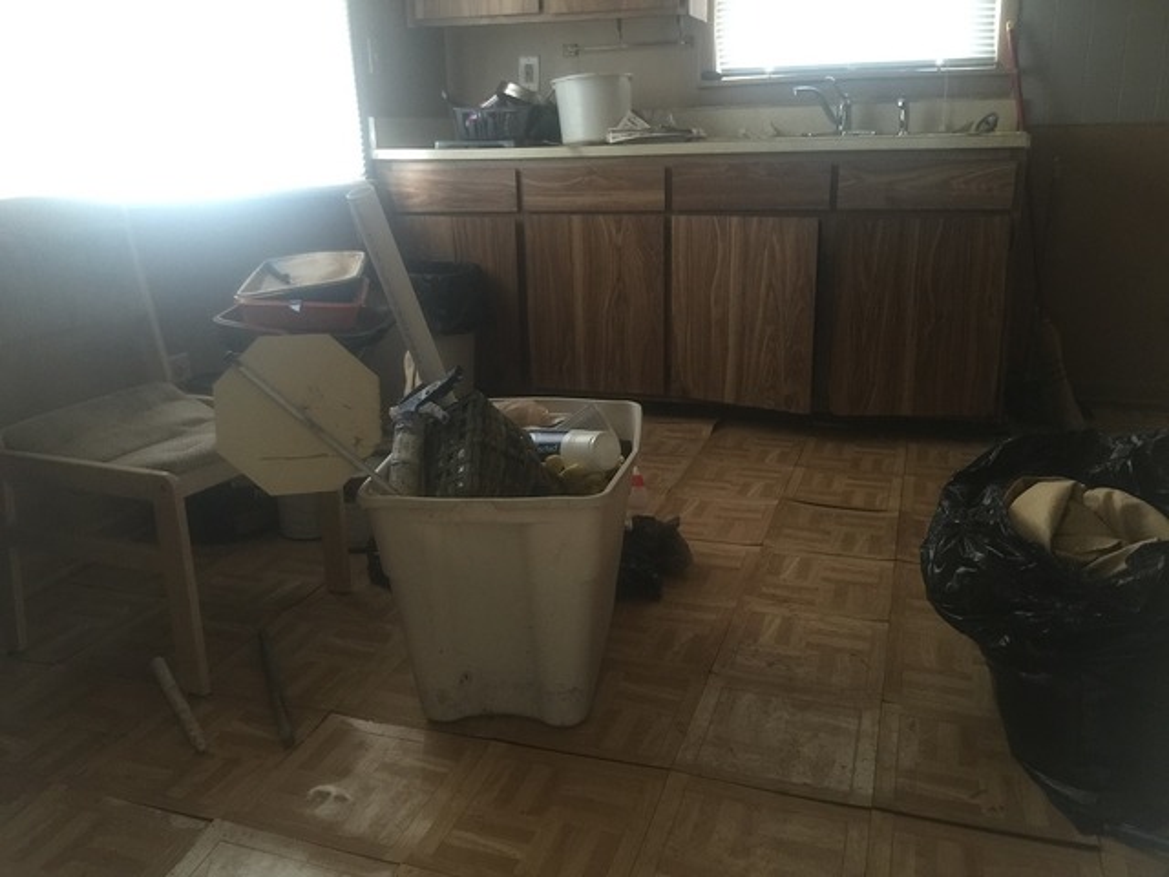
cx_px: 584
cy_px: 438
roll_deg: +2.1
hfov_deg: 61.7
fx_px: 979
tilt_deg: -18.0
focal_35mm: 29
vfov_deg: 48.2
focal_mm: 4.15
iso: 100
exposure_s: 1/8
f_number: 2.2
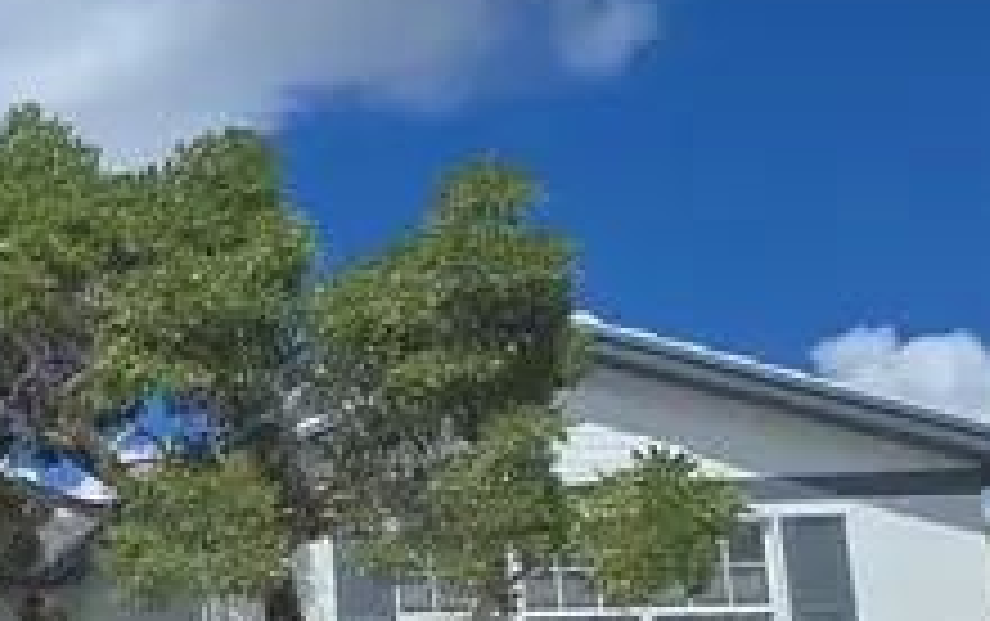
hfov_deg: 19.4
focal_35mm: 64
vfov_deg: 19.3
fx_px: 1729
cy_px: 724
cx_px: -963
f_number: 2.2
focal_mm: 2.2
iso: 50
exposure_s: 1/3967
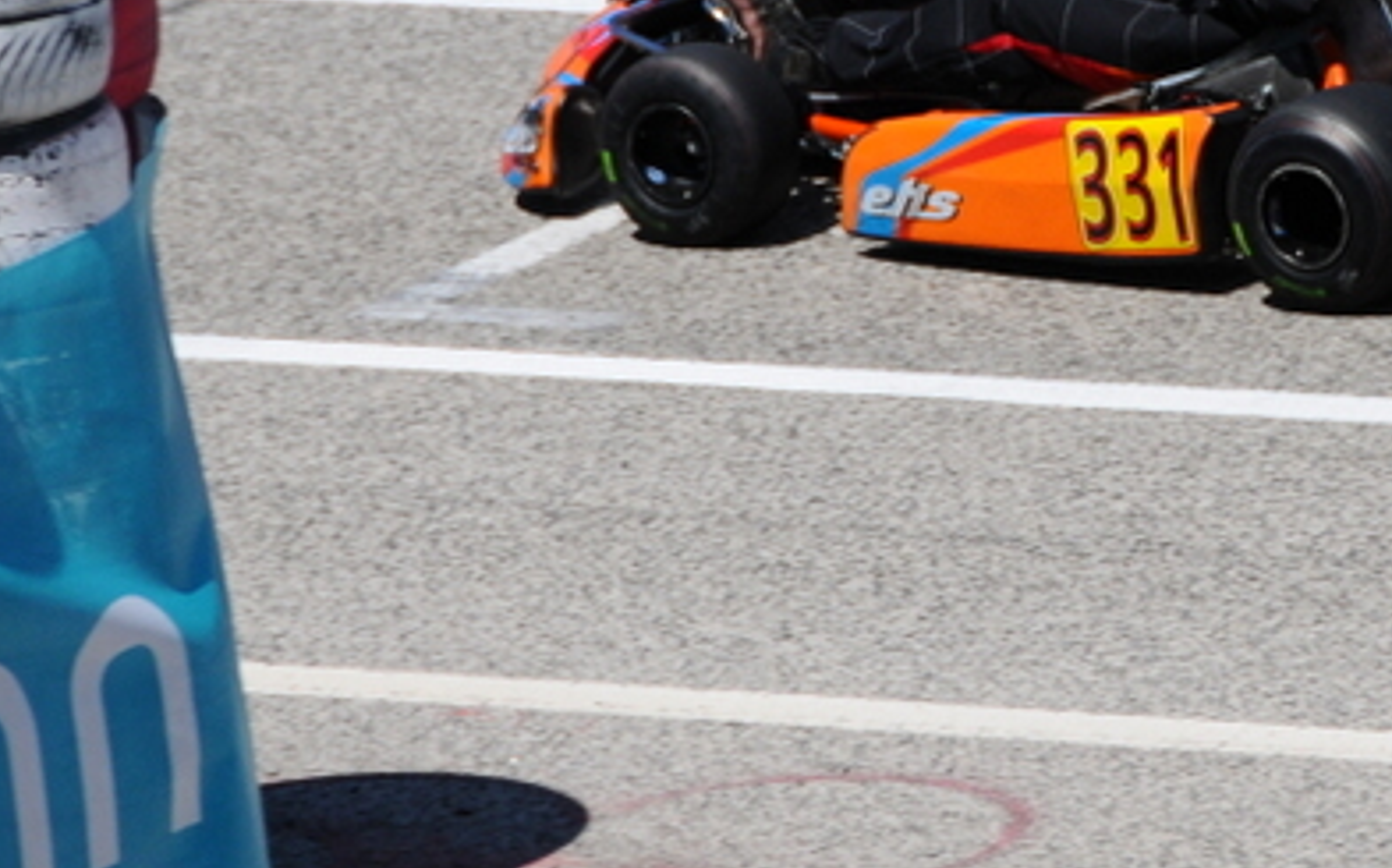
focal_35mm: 677
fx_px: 25665
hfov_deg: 3.1
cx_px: 1091
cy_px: 103
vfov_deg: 1.9
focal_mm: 170
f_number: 5.6
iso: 400
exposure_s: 1/2500
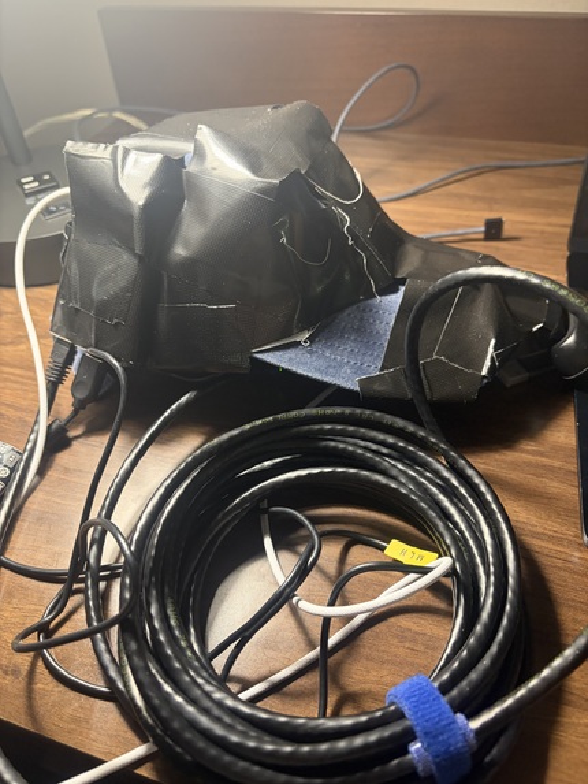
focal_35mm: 26
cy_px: 392
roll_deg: +4.9
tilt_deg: -42.4
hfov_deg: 53.1
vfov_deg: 67.3
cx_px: 294
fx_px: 589
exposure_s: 1/60
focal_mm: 5.96
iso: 250
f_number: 1.6
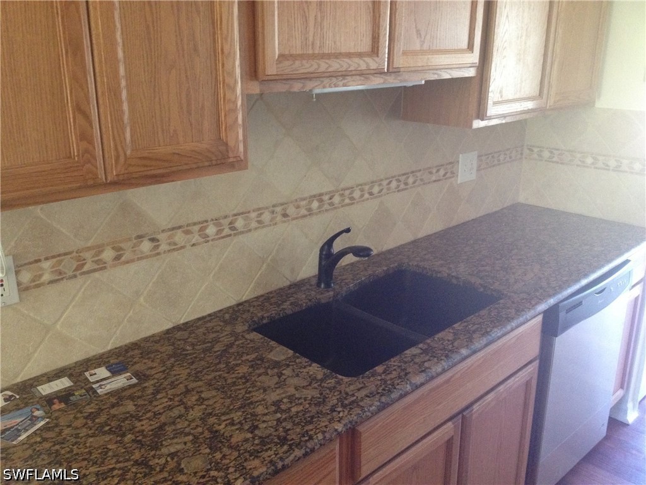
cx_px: 323
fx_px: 653
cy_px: 242
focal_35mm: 35
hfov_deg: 52.6
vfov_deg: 40.7
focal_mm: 4.28
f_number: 2.4
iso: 400
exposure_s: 1/20
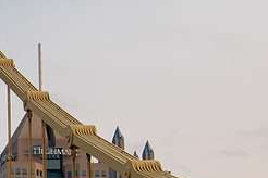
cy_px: 289
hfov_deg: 11.9
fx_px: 1184
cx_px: -218
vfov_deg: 8.4
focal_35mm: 159
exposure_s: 1/60
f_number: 20
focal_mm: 34
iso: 500
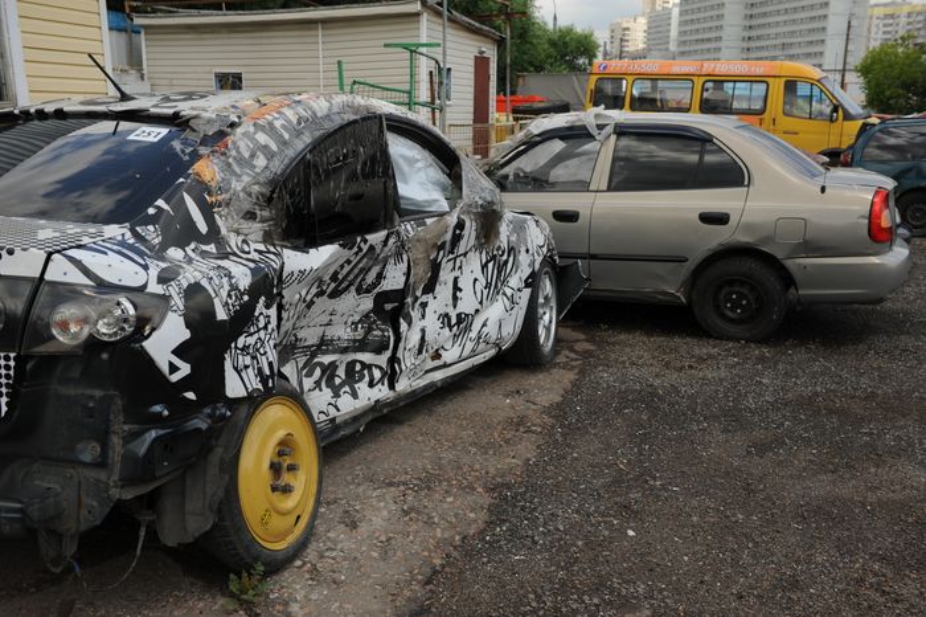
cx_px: 463
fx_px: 900
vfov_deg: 37.8
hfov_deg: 54.5
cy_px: 308
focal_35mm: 35
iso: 250
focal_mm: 35
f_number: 5.6
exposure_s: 1/1000
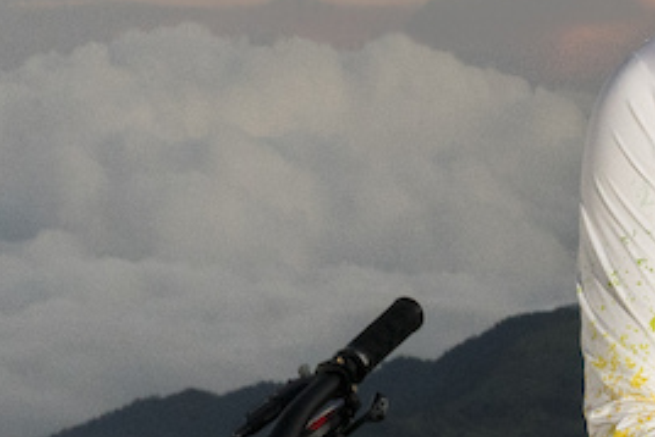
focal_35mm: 334
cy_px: 116
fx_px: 6080
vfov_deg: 4.1
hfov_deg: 6.2
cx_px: 572
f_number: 13
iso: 640
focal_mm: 56
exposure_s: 1/200
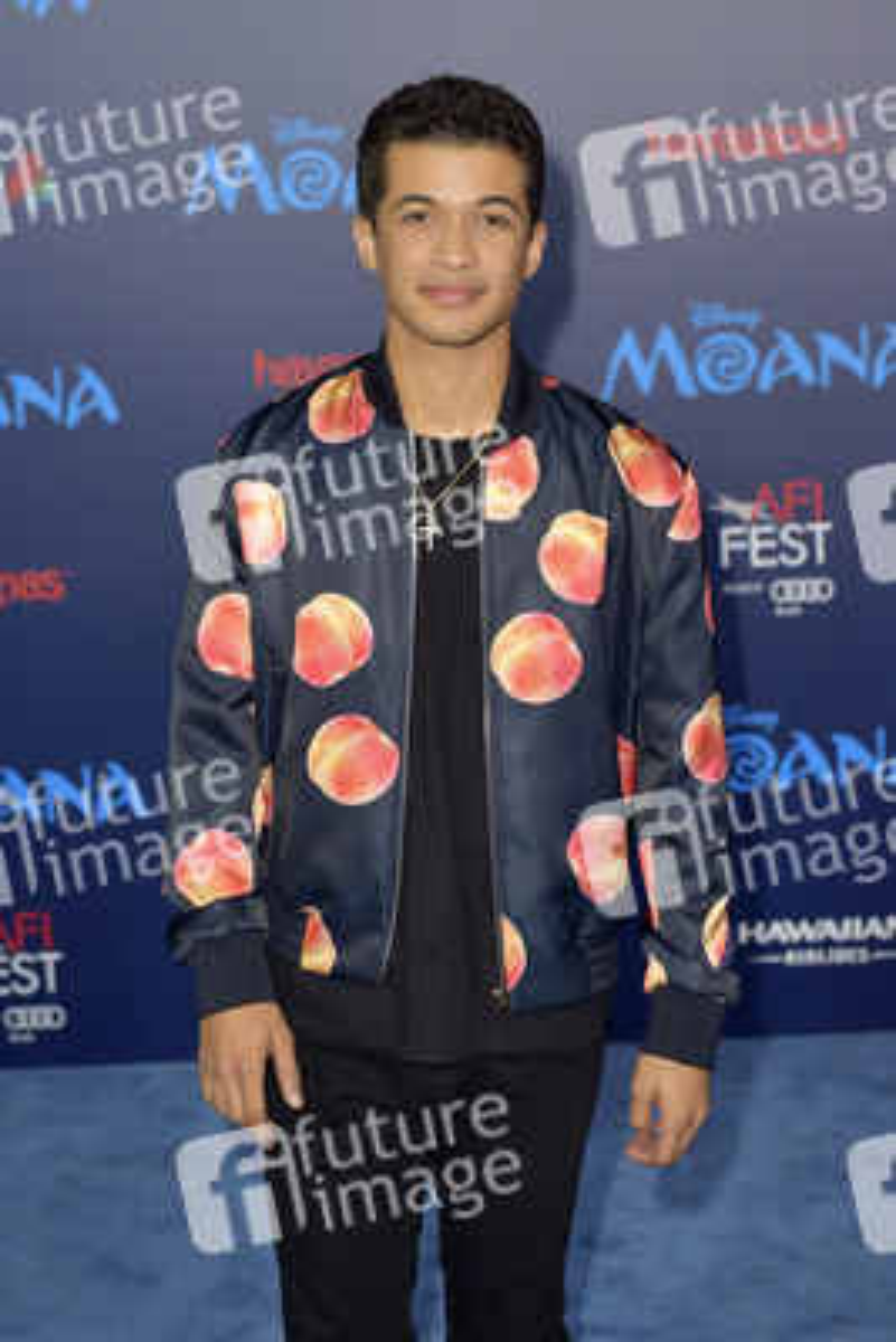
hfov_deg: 19.5
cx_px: 448
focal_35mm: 70
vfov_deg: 28.8
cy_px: 671
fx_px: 2611
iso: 400
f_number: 4.5
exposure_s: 1/320
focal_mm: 70
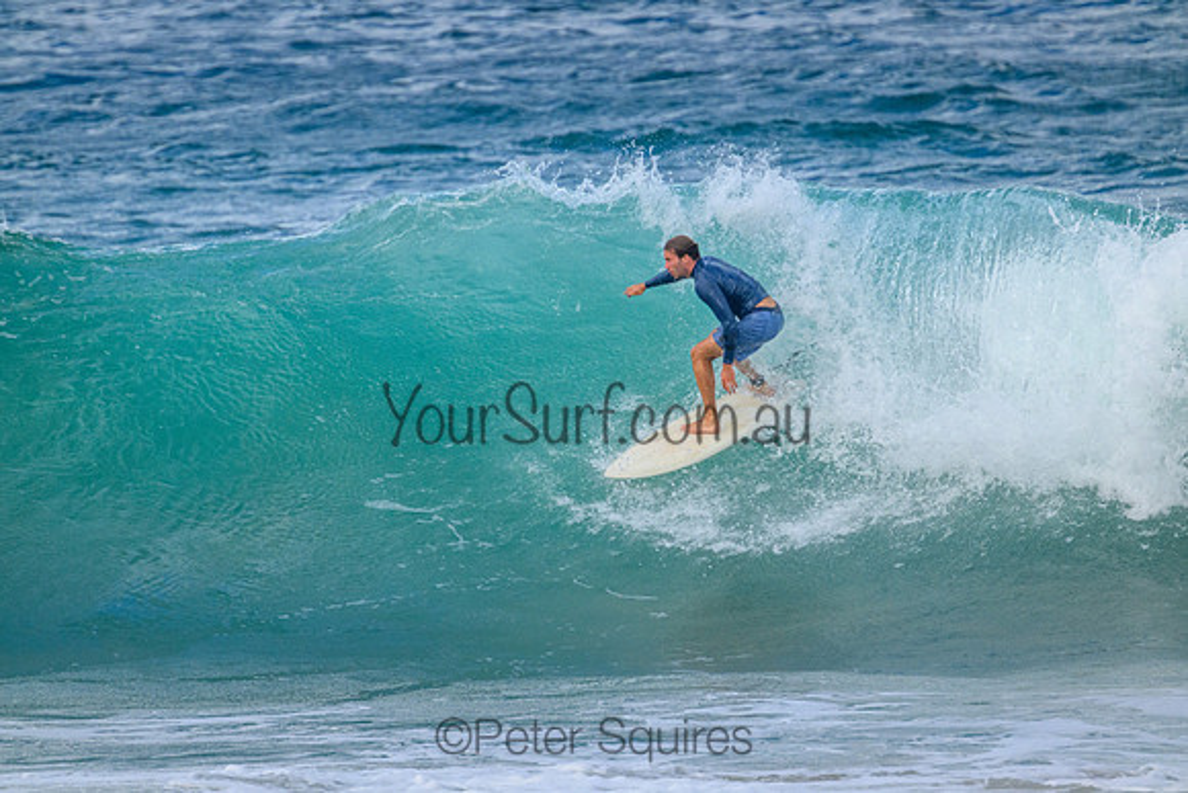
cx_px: 594
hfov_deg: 2.6
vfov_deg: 1.7
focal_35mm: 800
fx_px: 26405
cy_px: 396
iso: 1600
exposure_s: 1/2000
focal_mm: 800
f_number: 11
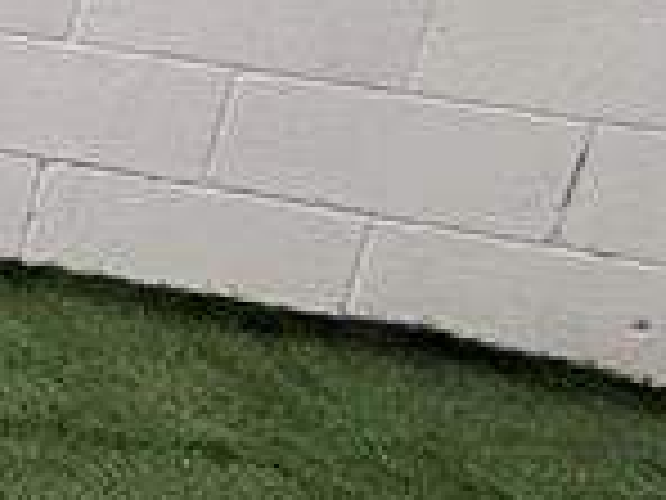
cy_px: -261
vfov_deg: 14.2
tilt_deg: -13.0
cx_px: -1521
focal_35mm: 97
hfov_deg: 10.3
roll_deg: -1.1
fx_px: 1866
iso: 50
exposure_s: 1/2024
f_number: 2.2
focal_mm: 2.22
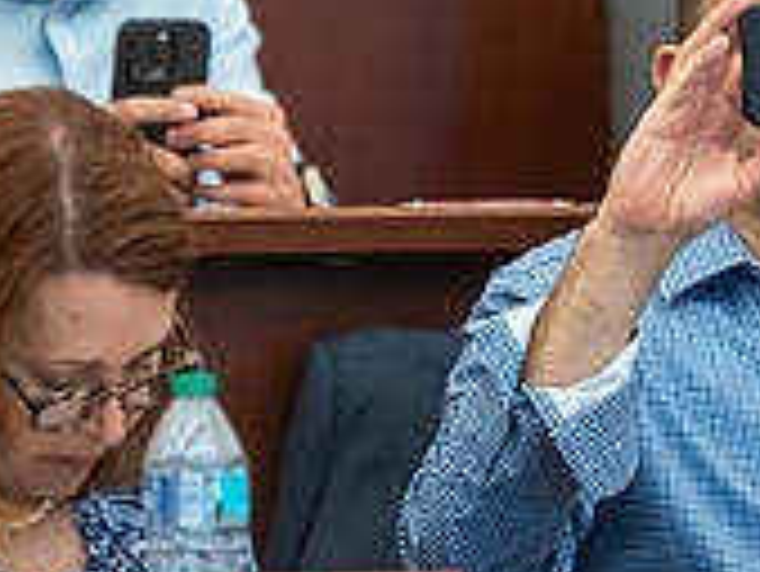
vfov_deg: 2.3
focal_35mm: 659
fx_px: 14479
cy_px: 239
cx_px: 706
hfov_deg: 3.0
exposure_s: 1/160
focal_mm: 200
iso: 2000
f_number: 2.8
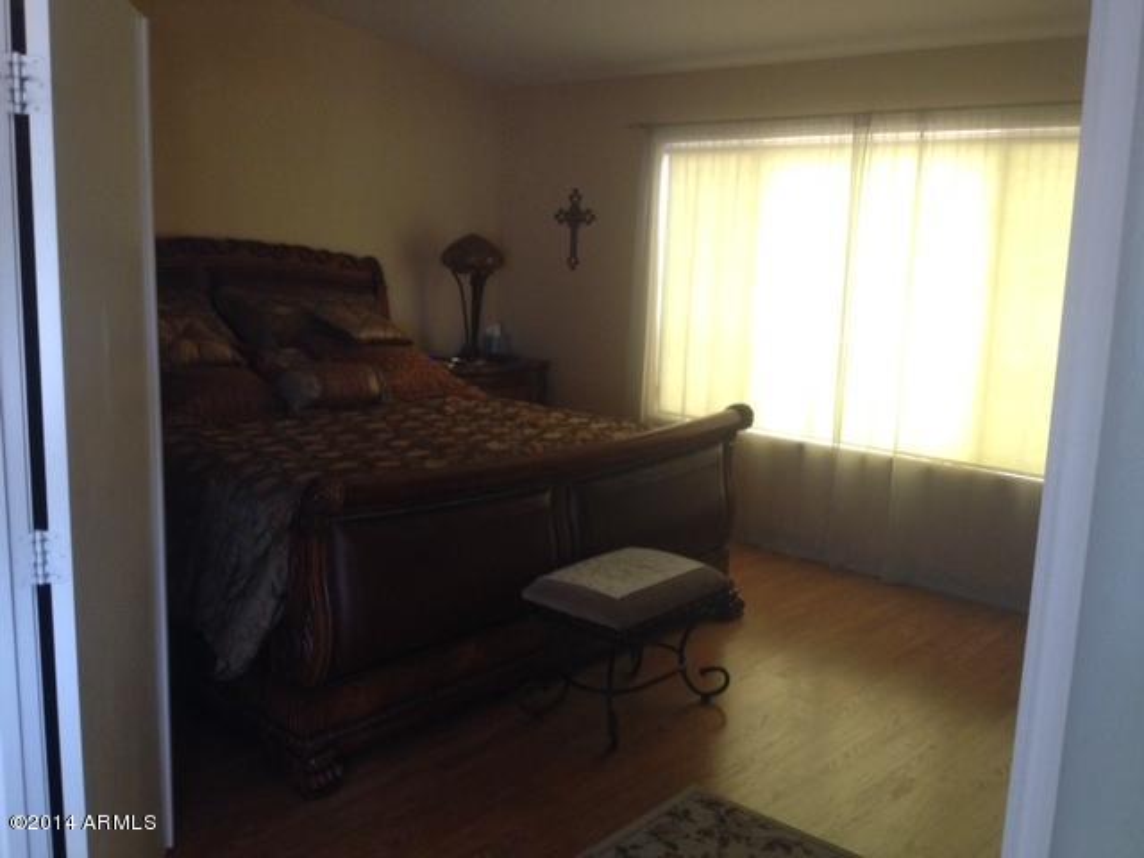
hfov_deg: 52.6
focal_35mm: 35
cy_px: 429
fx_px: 1157
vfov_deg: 40.7
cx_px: 572
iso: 200
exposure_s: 1/20
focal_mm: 4.28
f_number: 2.4
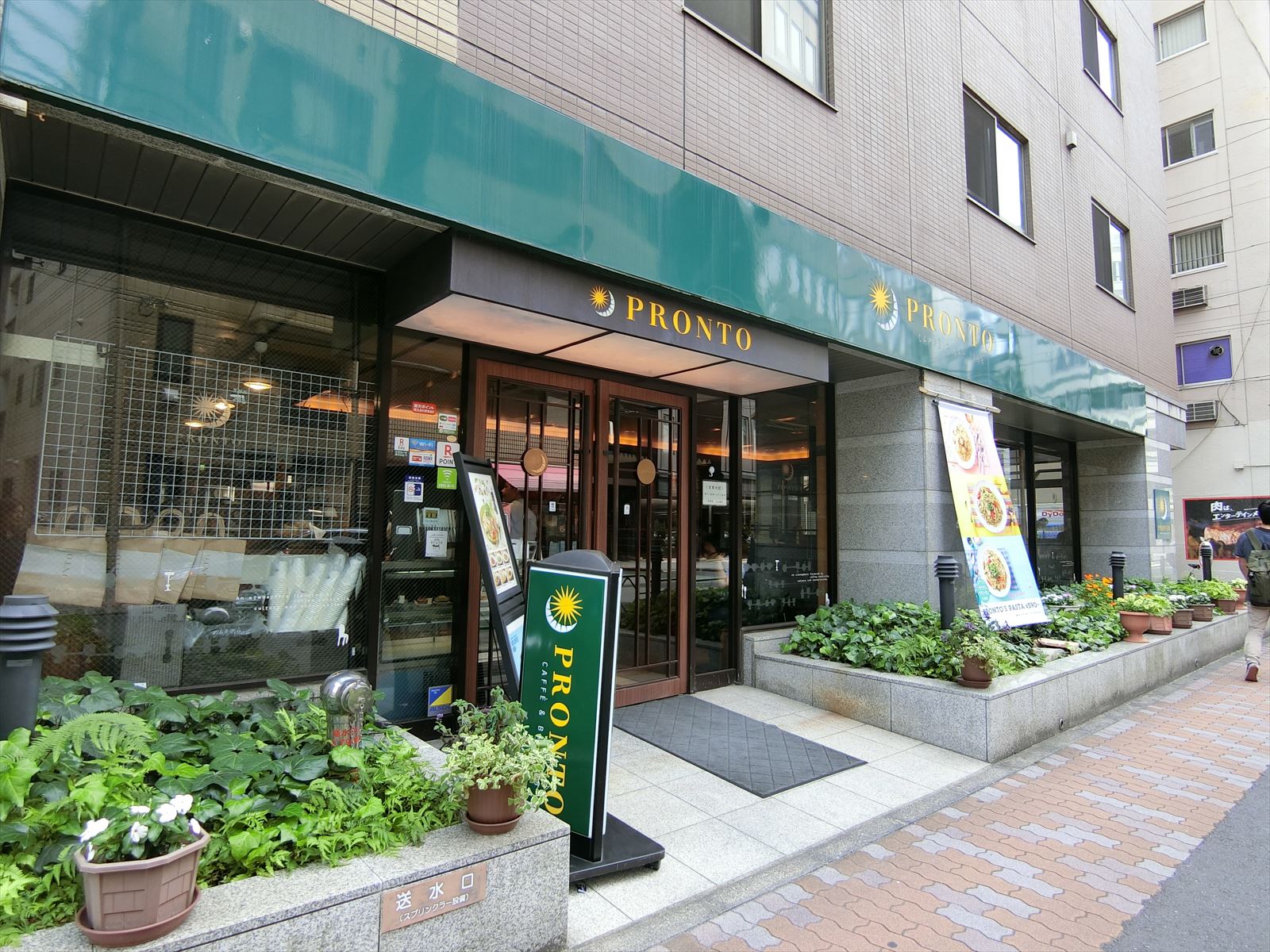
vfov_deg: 68.7
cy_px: 476
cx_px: 635
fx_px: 697
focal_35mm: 19
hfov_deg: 84.7
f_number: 2.7
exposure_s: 1/160
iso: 80
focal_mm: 4.06
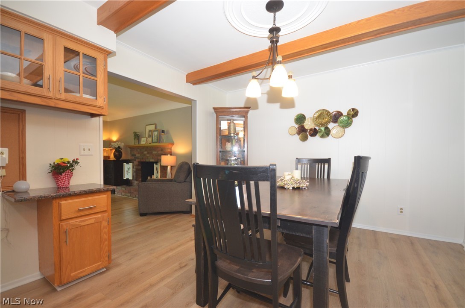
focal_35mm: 15
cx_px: 232
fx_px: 193
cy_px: 154
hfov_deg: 100.5
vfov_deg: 77.1
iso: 800
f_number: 4
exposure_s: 1/60
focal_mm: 10
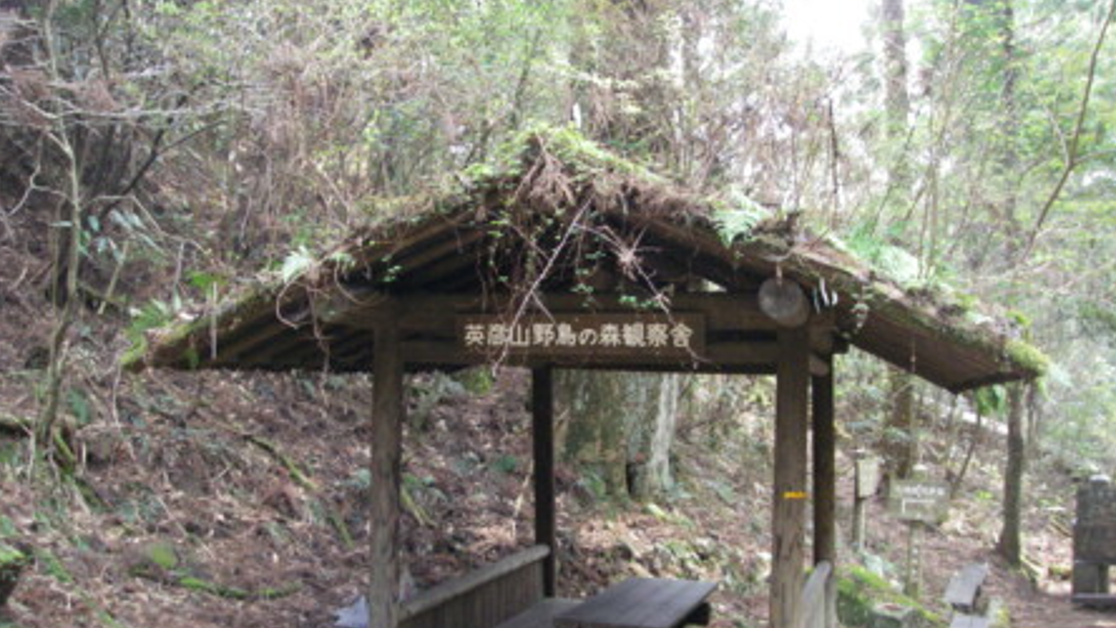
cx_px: 558
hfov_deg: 48.3
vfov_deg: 28.4
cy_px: 344
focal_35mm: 42
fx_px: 1243
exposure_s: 1/50
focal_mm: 6.3
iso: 320
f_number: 3.3
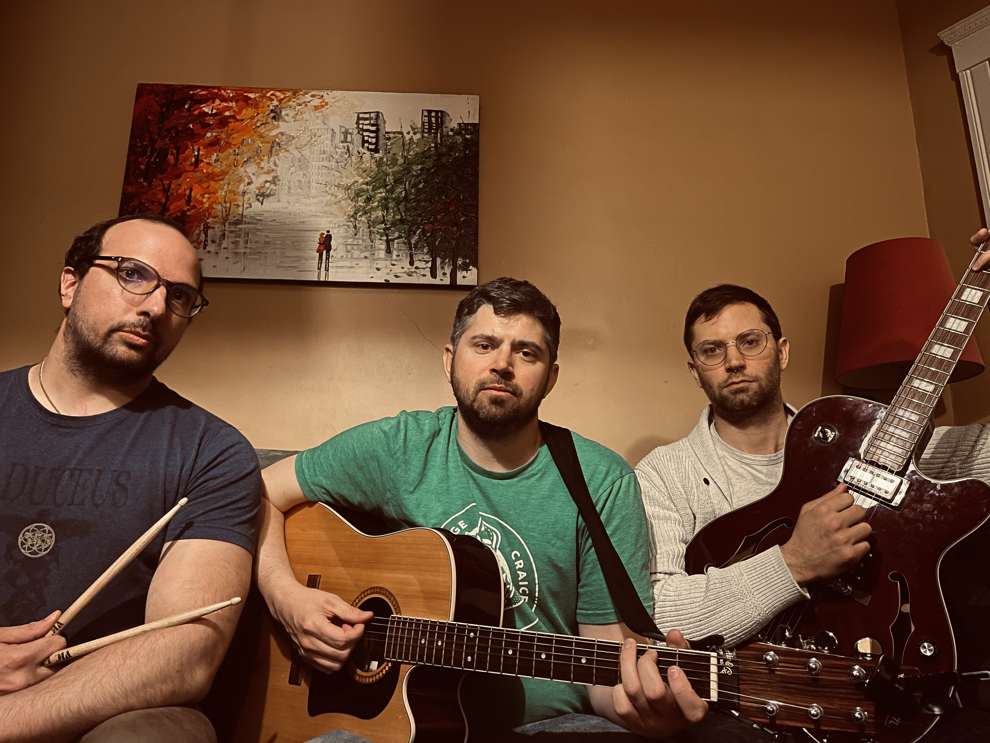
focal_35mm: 25
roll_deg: -1.0
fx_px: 715
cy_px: 372
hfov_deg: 69.4
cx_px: 495
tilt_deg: +14.2
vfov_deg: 54.9
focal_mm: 5.1
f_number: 1.6
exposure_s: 1/15
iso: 640
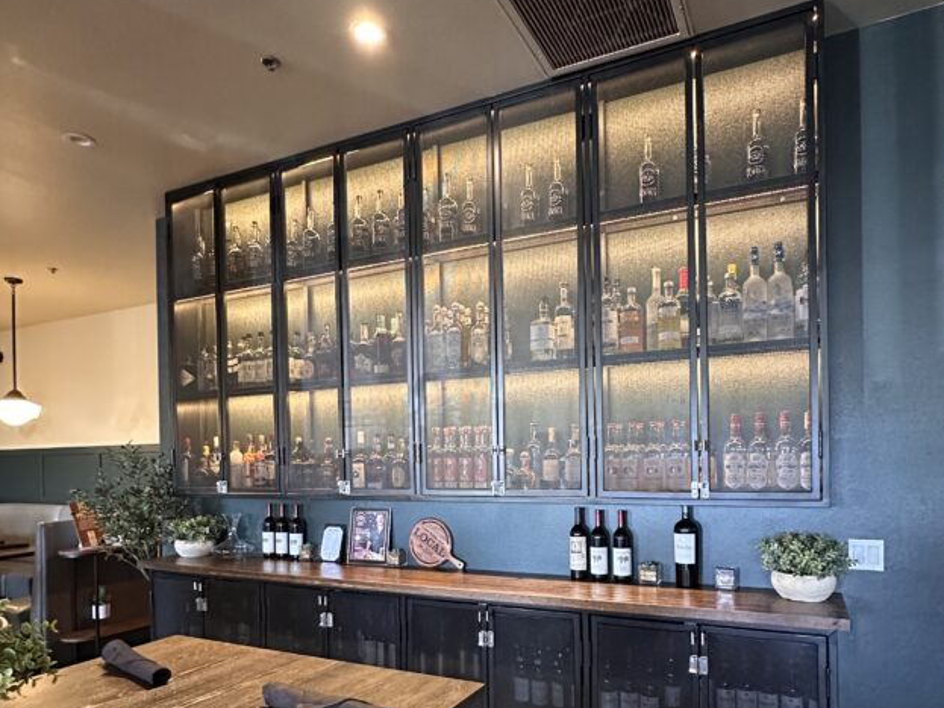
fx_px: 627
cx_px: 506
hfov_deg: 73.8
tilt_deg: +0.1
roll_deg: +0.7
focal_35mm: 23
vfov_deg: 57.7
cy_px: 464
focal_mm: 2.22
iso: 1000
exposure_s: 1/60
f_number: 2.2
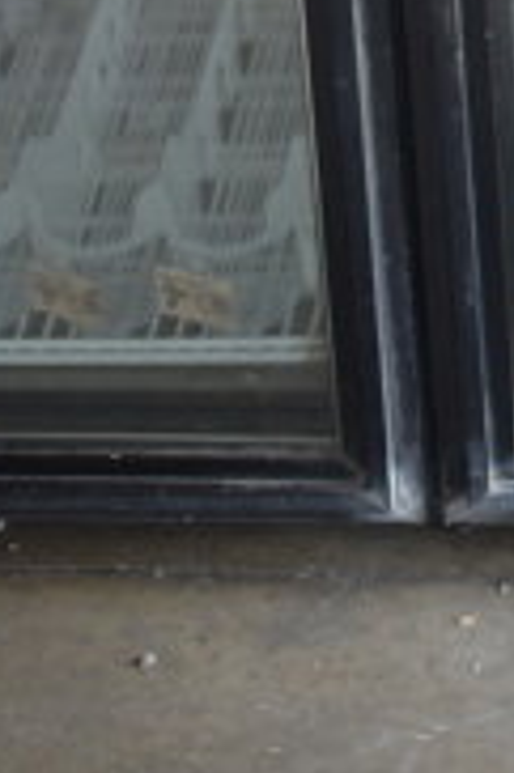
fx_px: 3562
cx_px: 896
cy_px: -571
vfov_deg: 11.6
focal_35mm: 166
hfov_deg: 8.0
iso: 200
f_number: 3.8
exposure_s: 1/60
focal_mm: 22
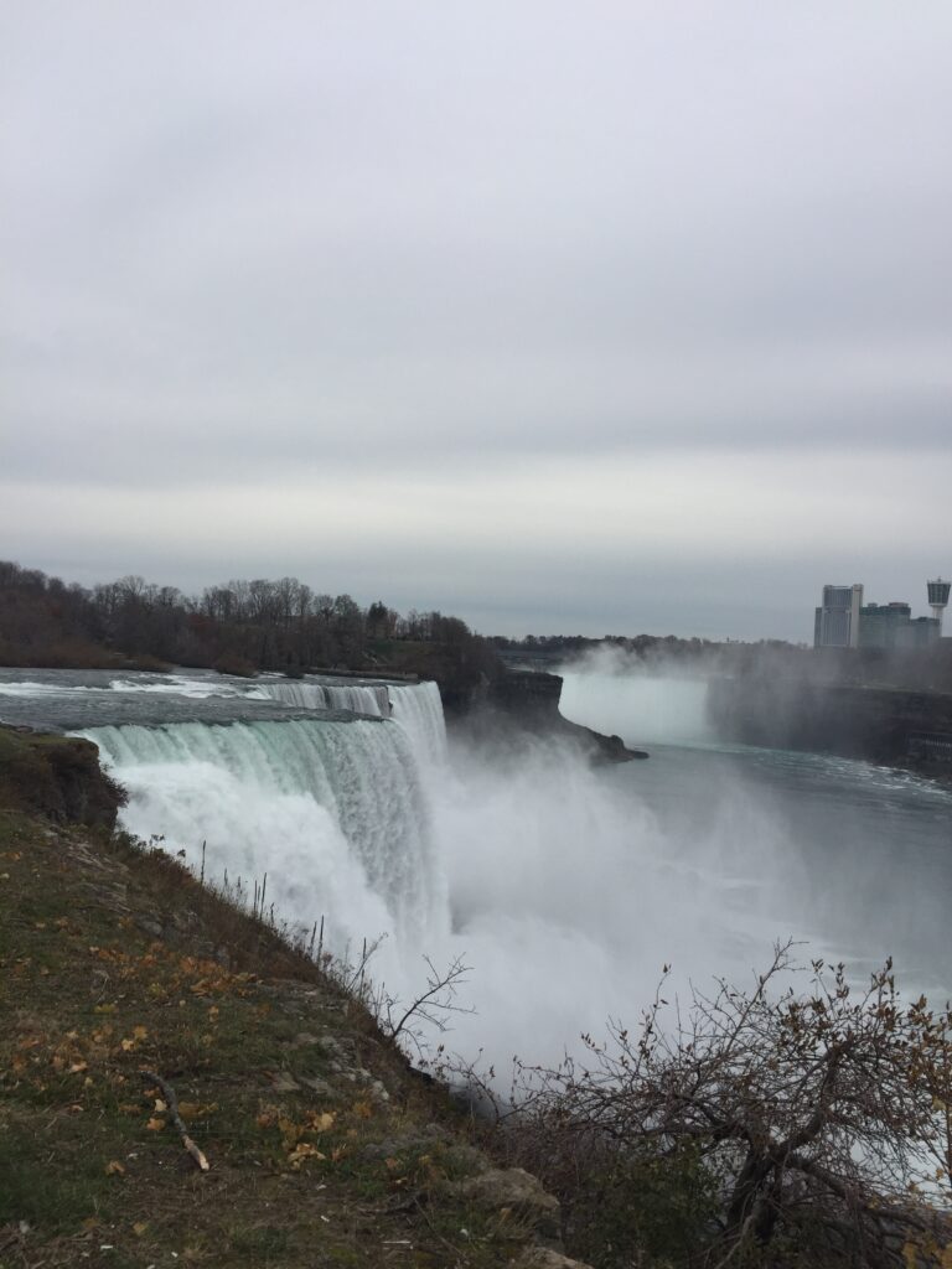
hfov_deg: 48.2
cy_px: 634
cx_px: 476
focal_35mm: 29
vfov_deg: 61.7
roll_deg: -2.6
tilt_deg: +2.4
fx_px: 1063
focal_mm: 4.15
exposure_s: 1/391
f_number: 2.2
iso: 32
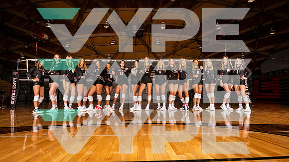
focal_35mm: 25
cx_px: 144
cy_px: 81
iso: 250
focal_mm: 24
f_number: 11
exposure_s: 1/250
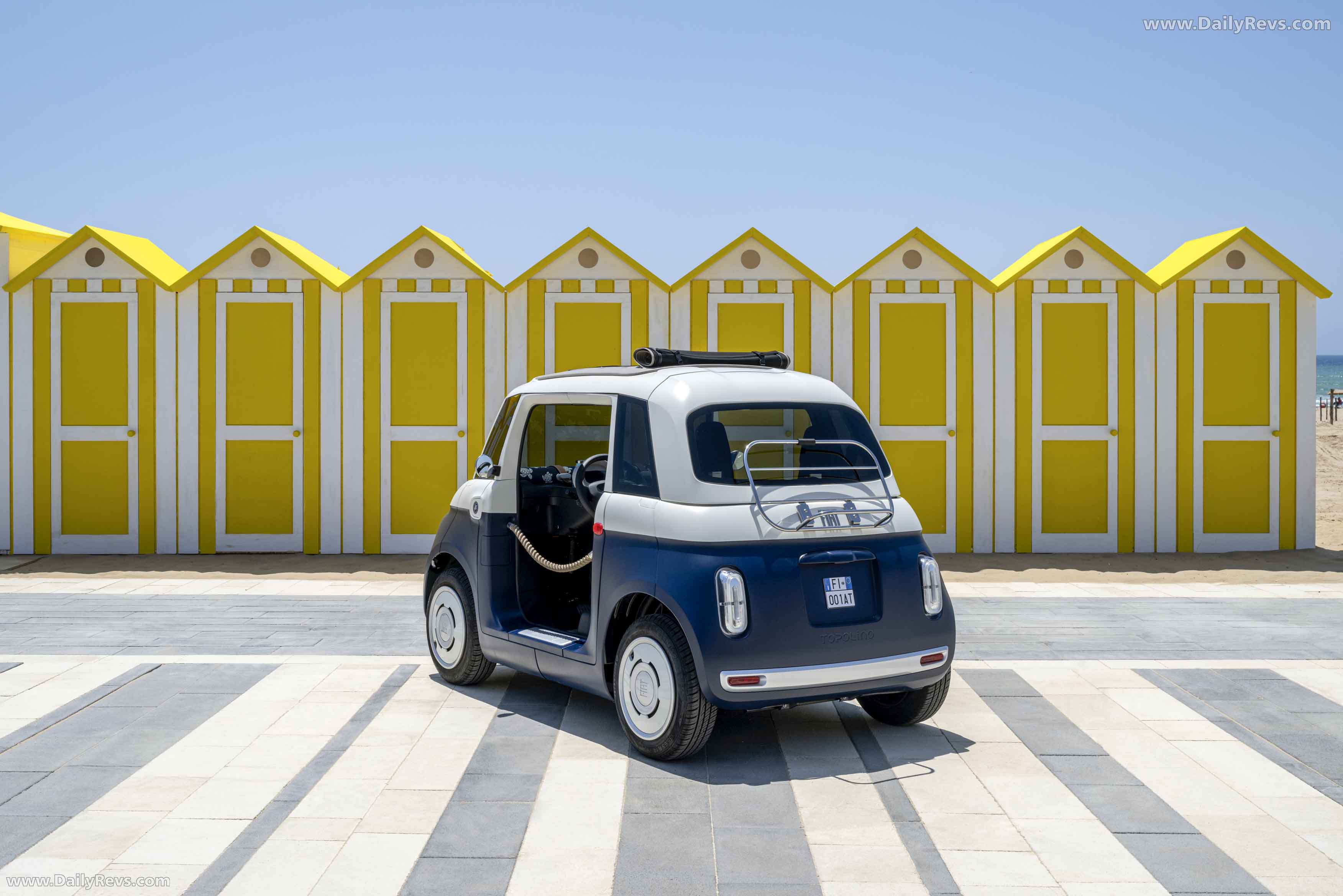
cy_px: 448
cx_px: 672
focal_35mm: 40
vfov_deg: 33.4
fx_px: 1492
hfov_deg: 48.5
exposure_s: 1/320
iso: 160
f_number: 13
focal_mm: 40
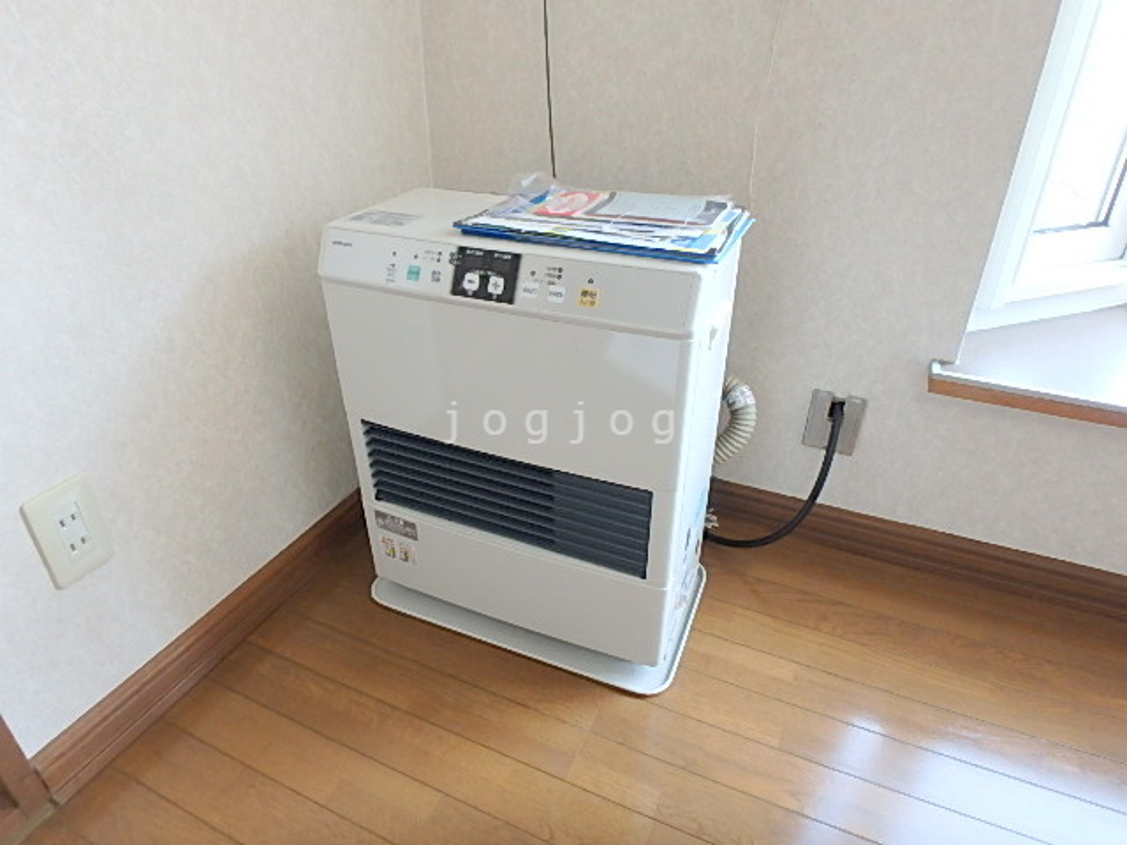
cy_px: 422
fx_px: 684
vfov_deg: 63.4
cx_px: 564
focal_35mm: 21
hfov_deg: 79.0
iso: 200
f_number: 3.5
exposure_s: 1/30
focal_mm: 3.7
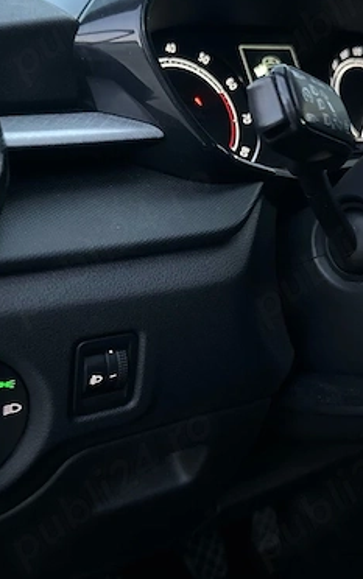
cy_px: 252
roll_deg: +2.2
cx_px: 173
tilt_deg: -11.4
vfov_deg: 48.1
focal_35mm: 41
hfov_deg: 31.3
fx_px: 648
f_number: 1.78
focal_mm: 6.86
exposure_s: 1/20
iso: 1600
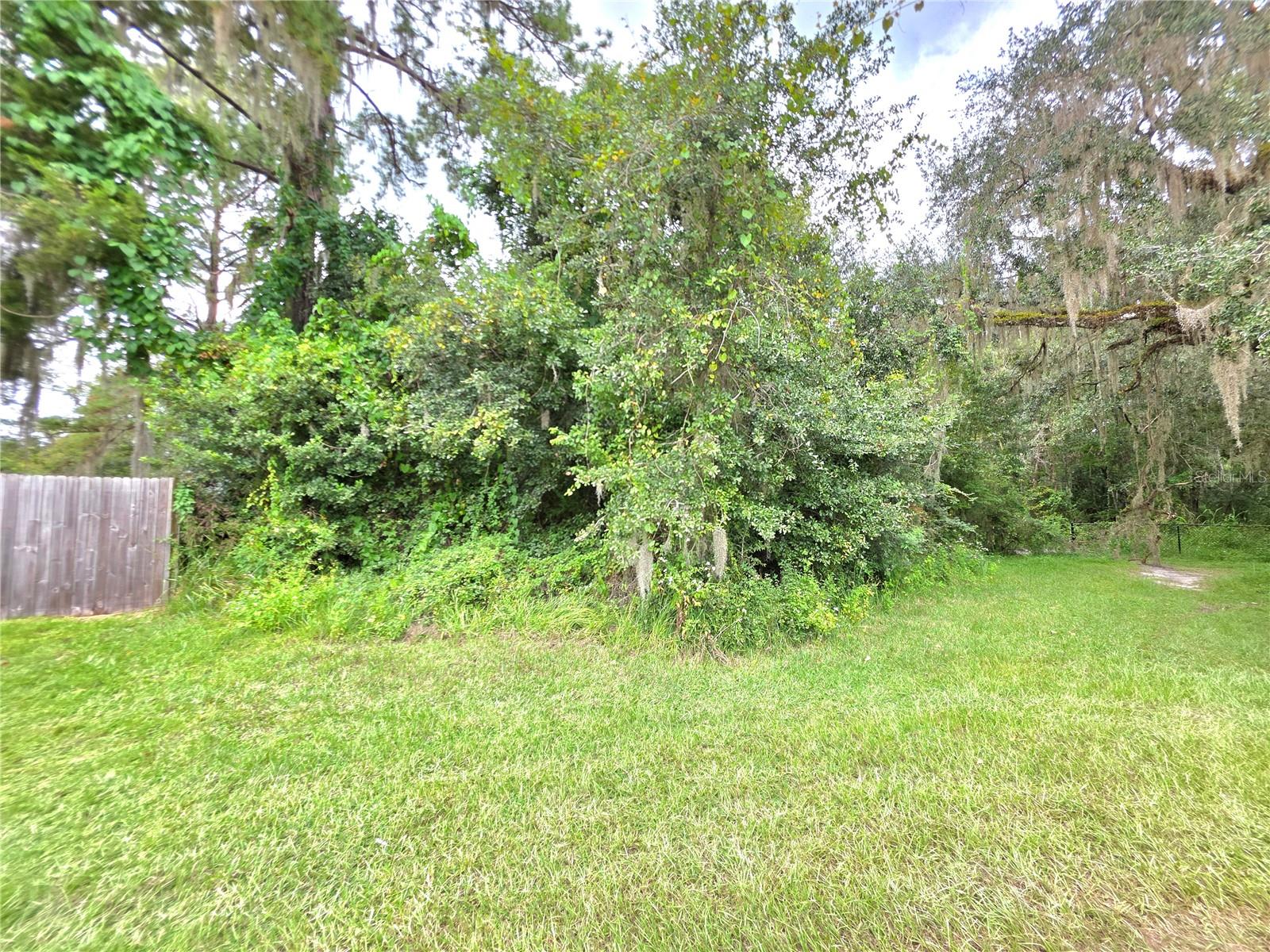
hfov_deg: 106.2
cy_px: 476
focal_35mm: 13
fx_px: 477
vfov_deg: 89.9
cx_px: 635
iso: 20
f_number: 1.9
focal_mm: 2.2
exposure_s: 1/120
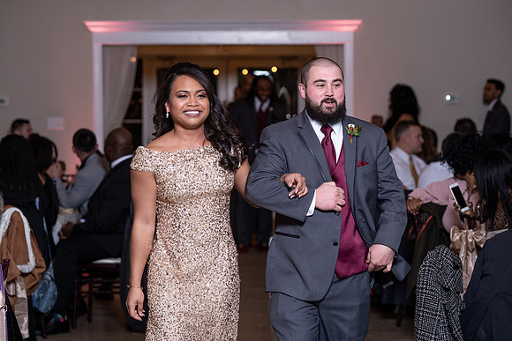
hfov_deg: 17.9
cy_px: 150
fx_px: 1628
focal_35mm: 114
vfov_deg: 12.0
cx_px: 257
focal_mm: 100
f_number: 4
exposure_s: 1/200
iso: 800
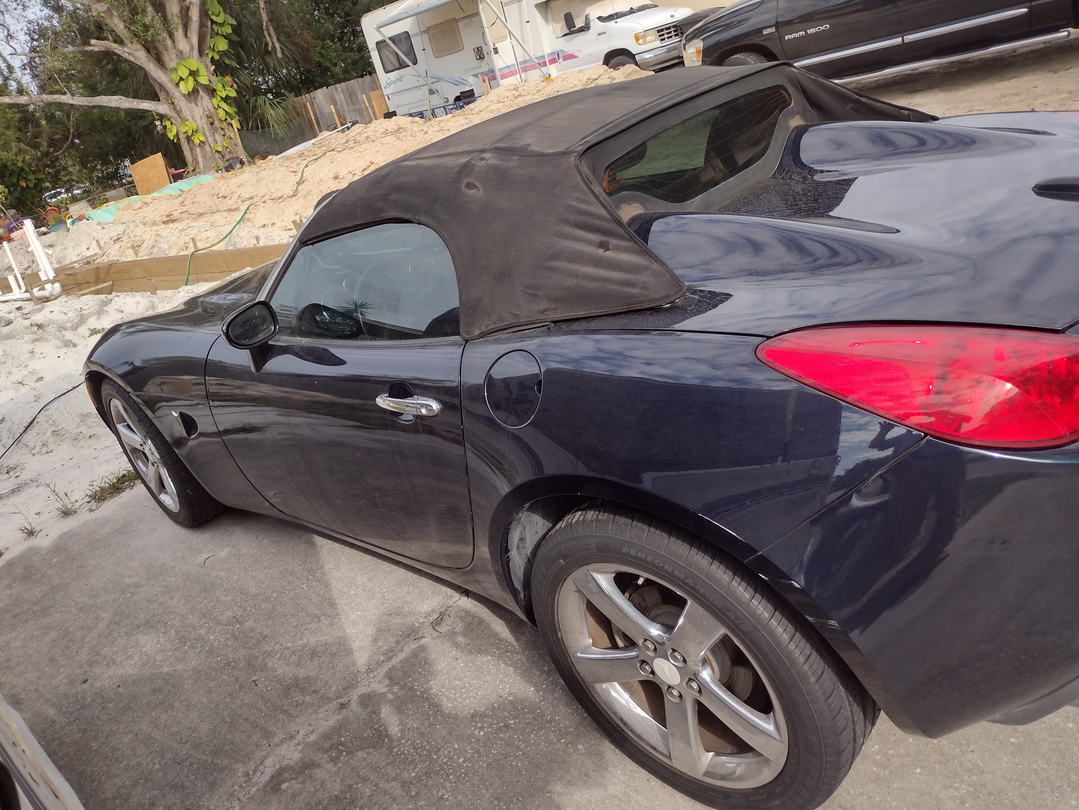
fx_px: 842
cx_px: 540
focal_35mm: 27
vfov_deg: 51.4
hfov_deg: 65.3
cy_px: 405
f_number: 1.7
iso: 100
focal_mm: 4.71
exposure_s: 1/1508
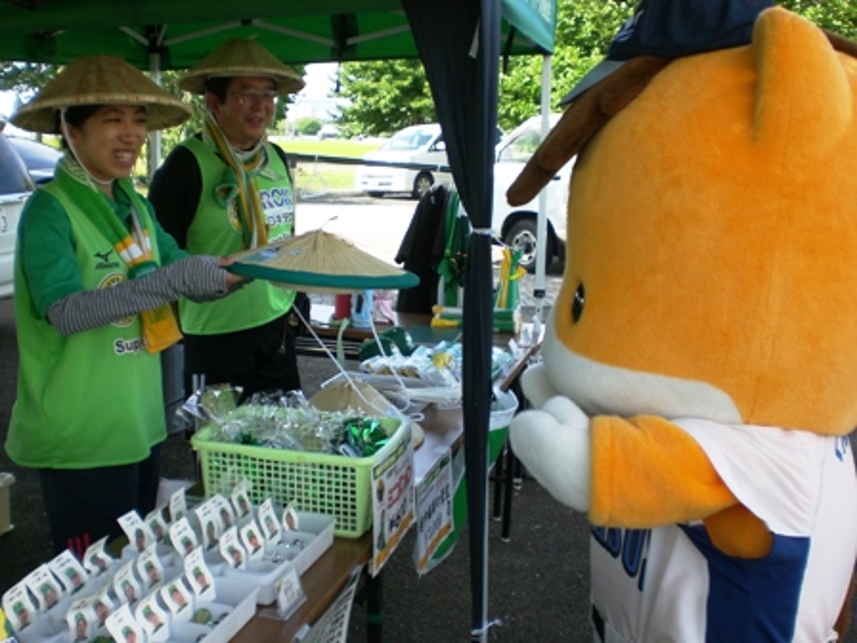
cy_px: 322
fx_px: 941
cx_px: 428
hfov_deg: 49.0
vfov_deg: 37.7
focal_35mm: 38
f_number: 3.1
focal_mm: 6.3
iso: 50
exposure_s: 1/250
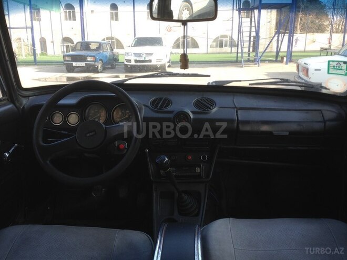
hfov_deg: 55.4
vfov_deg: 42.9
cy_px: 130
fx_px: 331
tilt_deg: -13.3
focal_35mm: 33
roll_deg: +0.6
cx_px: 174
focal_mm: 4.12
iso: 50
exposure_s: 1/208
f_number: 2.4
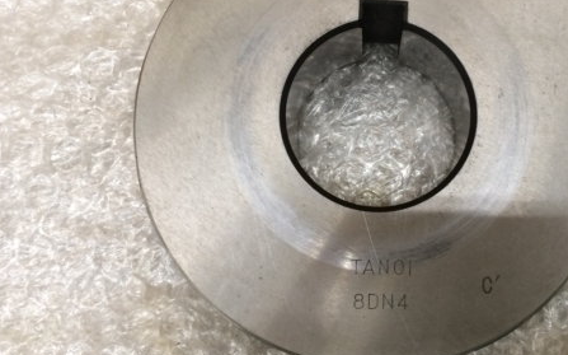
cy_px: 106
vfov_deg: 28.9
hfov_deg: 44.7
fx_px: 681
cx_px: 376
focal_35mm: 44
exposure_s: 1/30
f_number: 2.2
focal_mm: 4.15
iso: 80
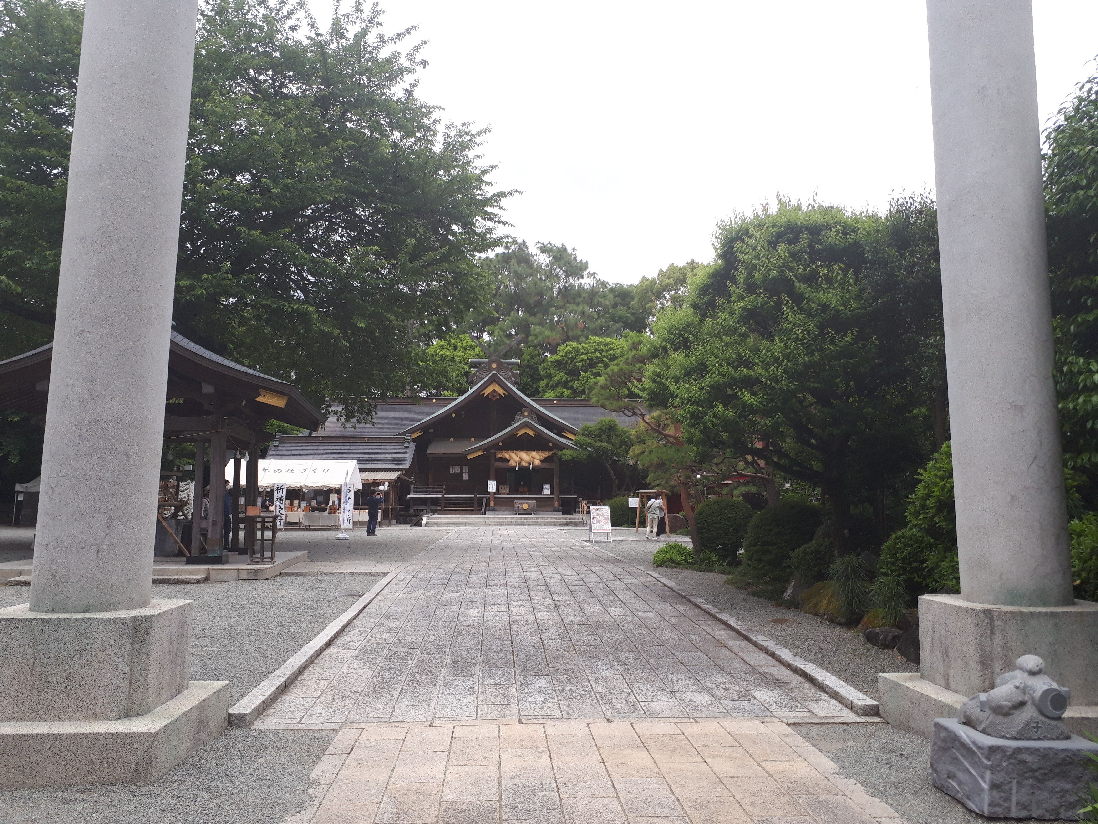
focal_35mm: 27
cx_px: 549
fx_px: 856
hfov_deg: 65.3
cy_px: 412
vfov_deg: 51.4
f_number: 1.9
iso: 40
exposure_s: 1/690
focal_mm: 3.6
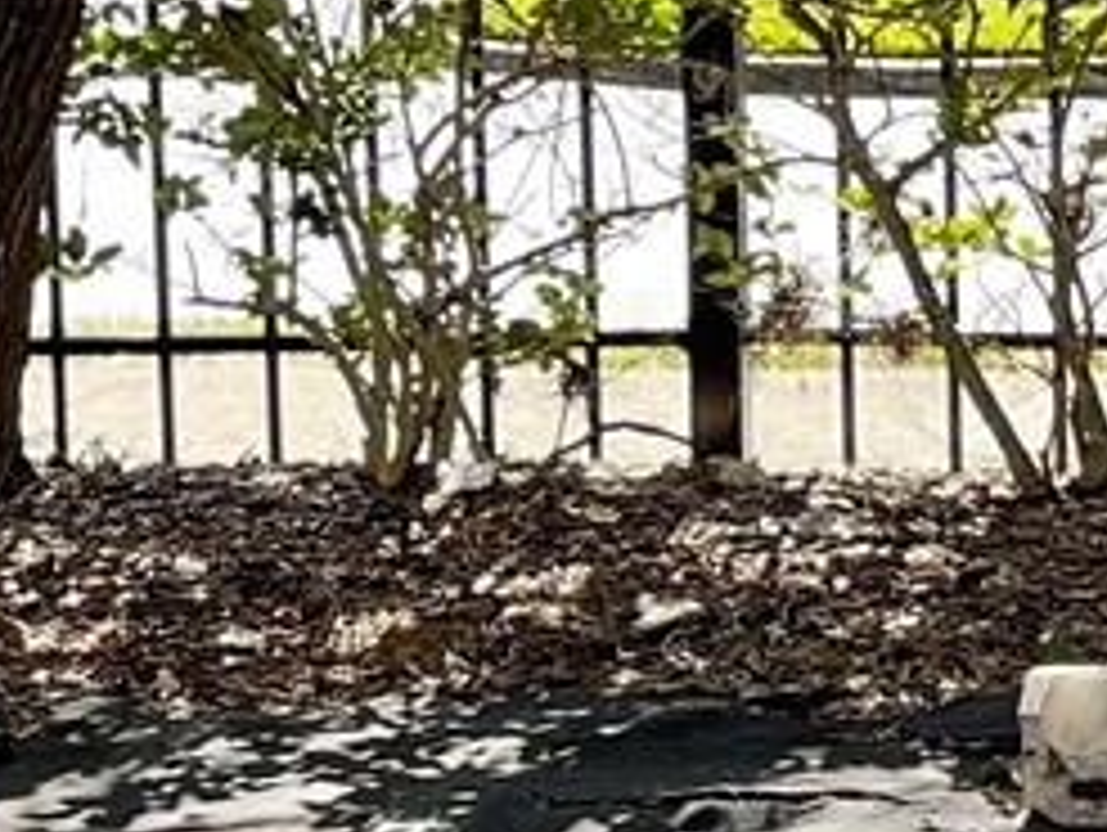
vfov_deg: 8.8
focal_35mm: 169
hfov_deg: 11.2
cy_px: 252
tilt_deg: -7.3
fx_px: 5410
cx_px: 1737
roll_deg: +0.1
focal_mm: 5.1
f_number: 1.6
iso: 32
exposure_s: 1/615
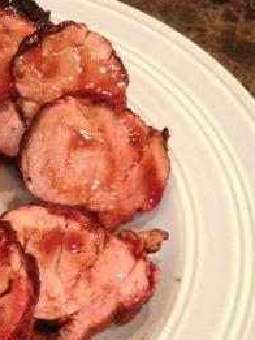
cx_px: -35
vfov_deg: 24.1
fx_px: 795
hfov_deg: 17.5
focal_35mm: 81
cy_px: 210
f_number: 2.4
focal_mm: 4.12
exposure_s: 1/15
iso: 500
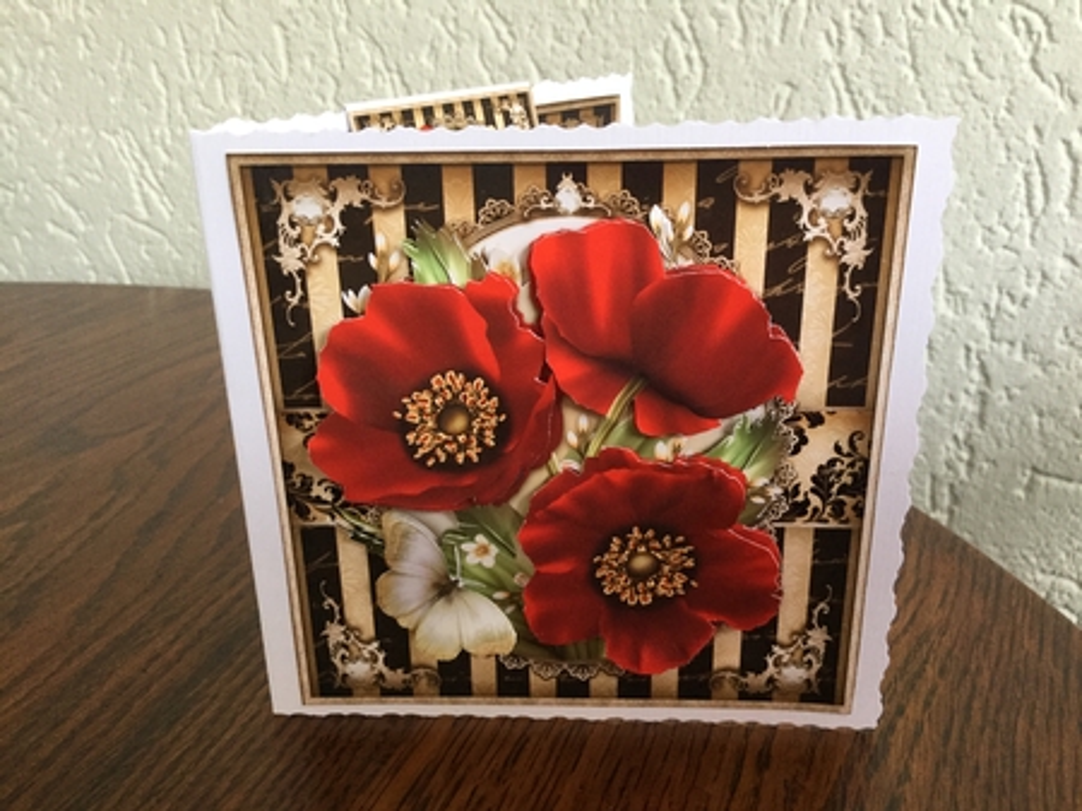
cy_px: 406
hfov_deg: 58.4
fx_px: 968
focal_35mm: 31
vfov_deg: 45.4
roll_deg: -0.2
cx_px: 541
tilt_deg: -22.6
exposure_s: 1/33
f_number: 2.4
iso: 50
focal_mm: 3.3
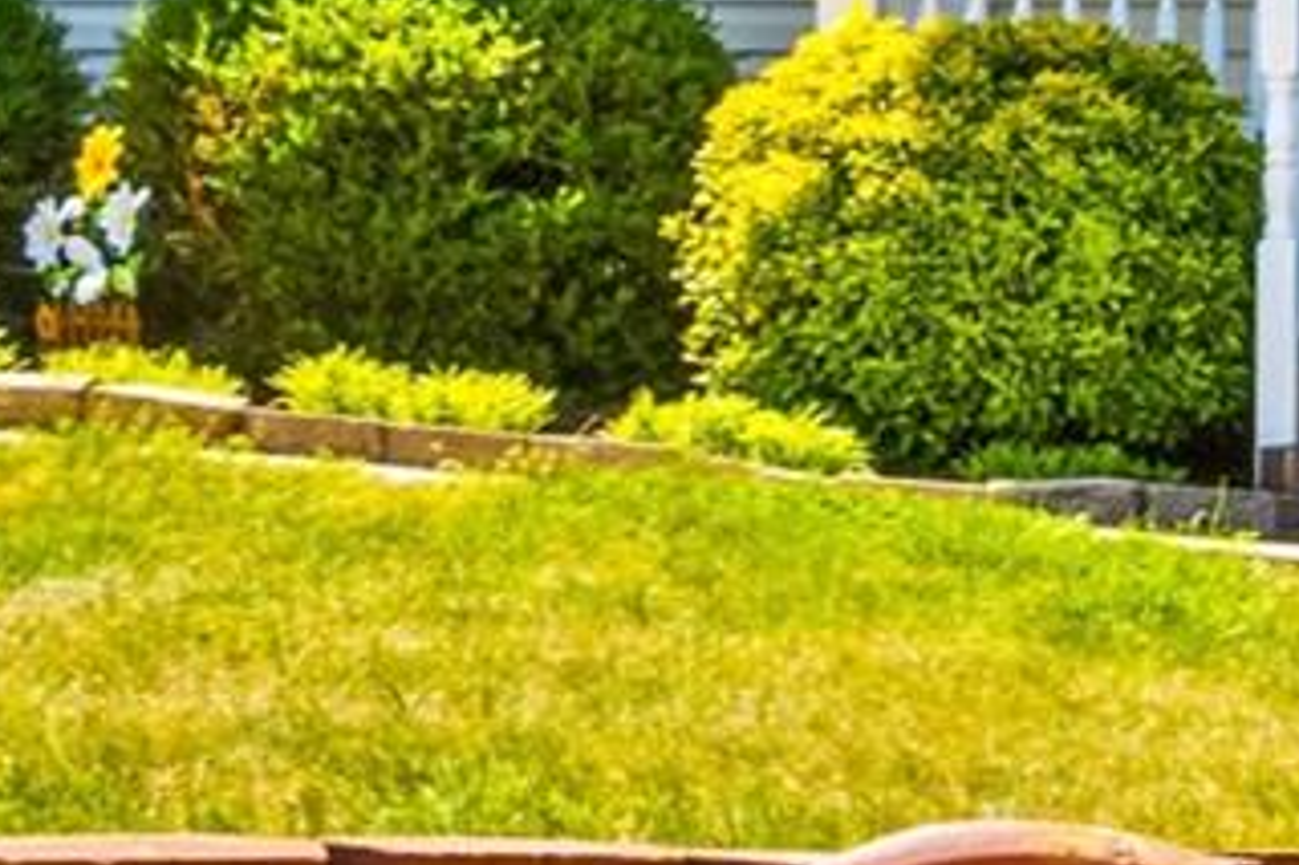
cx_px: 1567
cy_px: 278
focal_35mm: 141
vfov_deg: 9.7
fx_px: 5085
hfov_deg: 14.1
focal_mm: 8.38
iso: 110
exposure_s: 1/730
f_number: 2.8
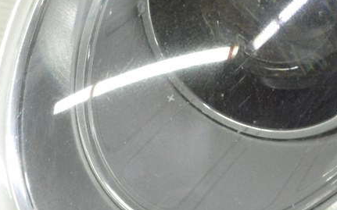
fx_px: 1267
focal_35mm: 138
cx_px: 264
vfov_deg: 9.4
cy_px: 18
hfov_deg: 15.1
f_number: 20
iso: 6400
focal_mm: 38
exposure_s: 1/20
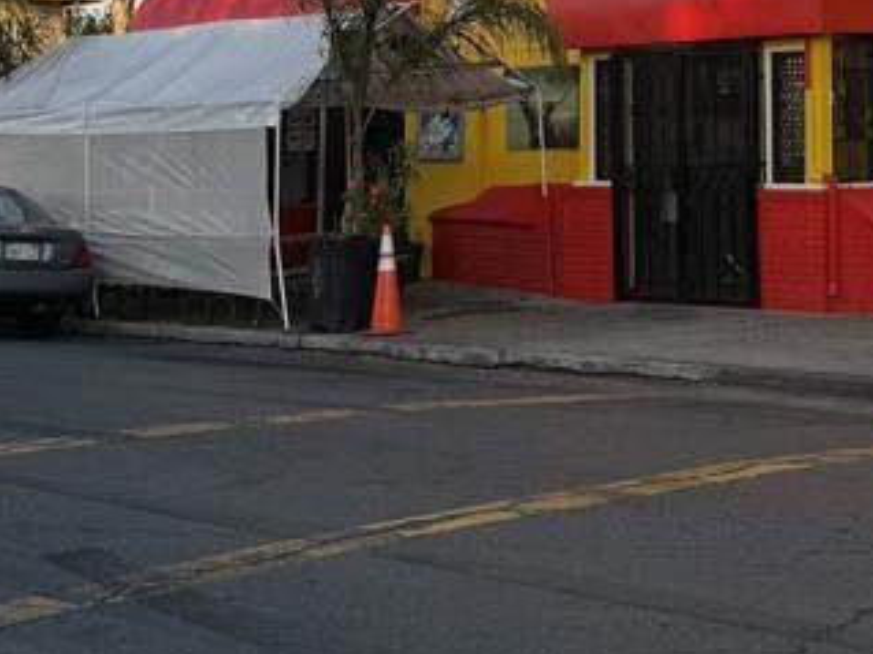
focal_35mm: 77
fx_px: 1941
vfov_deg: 18.4
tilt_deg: +6.3
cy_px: -74
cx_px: 739
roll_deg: +0.7
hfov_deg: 24.8
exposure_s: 1/1689
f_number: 1.78
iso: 80
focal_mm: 6.76
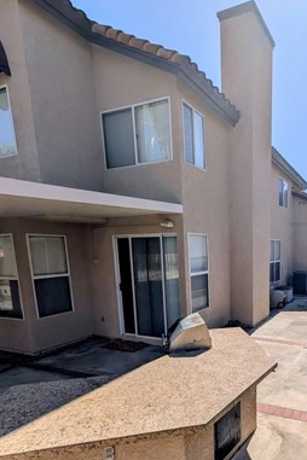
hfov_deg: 55.3
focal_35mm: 21
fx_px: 269
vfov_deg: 78.6
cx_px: 245
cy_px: 307
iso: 51
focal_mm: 2.02
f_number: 1.7
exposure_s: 1/6494
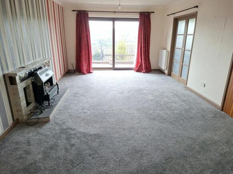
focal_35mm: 23
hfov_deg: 73.9
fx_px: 155
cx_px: 116
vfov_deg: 58.9
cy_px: 87
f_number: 1.8
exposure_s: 1/50
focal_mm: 5.54
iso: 160
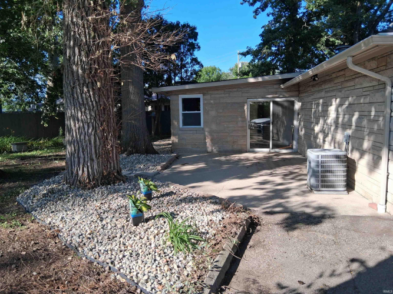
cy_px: 147
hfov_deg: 67.3
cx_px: 196
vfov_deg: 53.0
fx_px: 295
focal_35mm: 26
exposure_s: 1/319
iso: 25
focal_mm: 3.98
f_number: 1.8
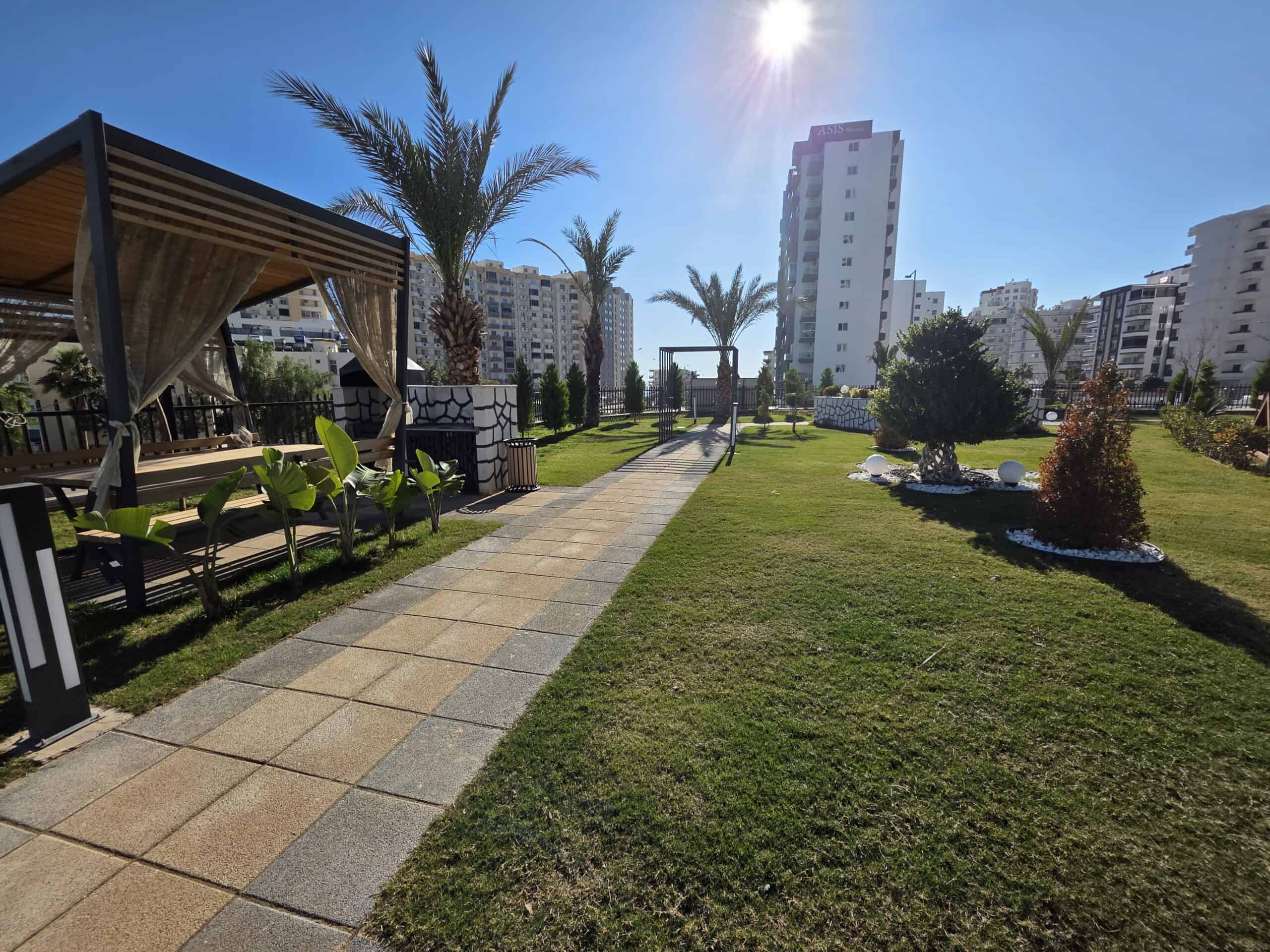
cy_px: 476
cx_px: 635
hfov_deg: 106.2
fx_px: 477
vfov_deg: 89.9
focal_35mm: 13
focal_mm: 2.2
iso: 40
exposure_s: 1/3117
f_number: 1.9
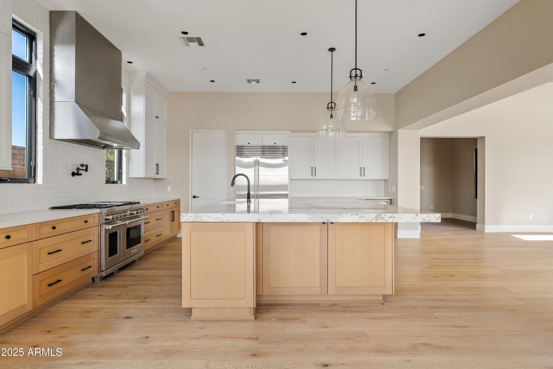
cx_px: 276
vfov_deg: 62.0
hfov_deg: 84.0
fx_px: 307
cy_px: 184
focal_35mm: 20
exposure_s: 1/10
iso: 100
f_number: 8
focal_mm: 20
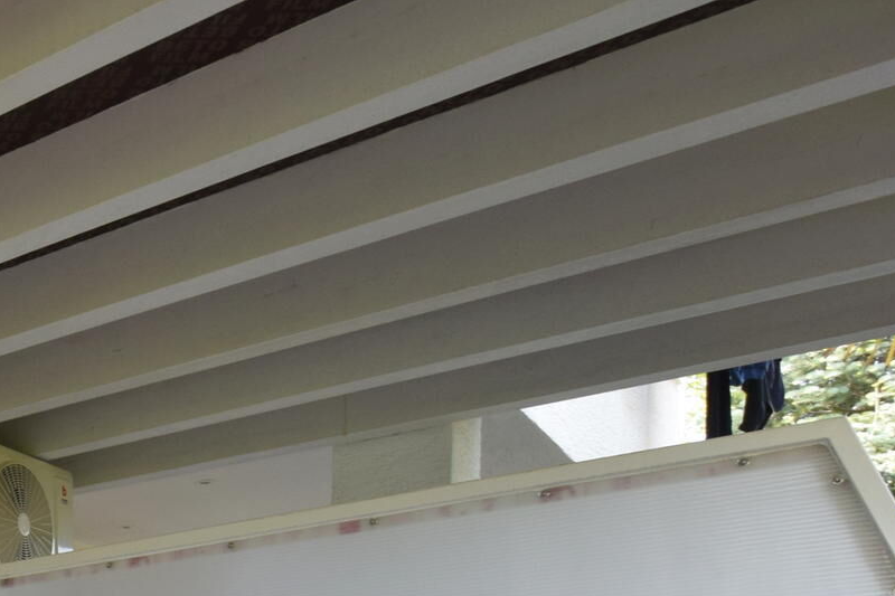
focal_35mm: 45
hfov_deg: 29.5
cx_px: -398
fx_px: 1118
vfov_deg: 25.3
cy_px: 795
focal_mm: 10
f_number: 6.3
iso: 400
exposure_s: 1/160
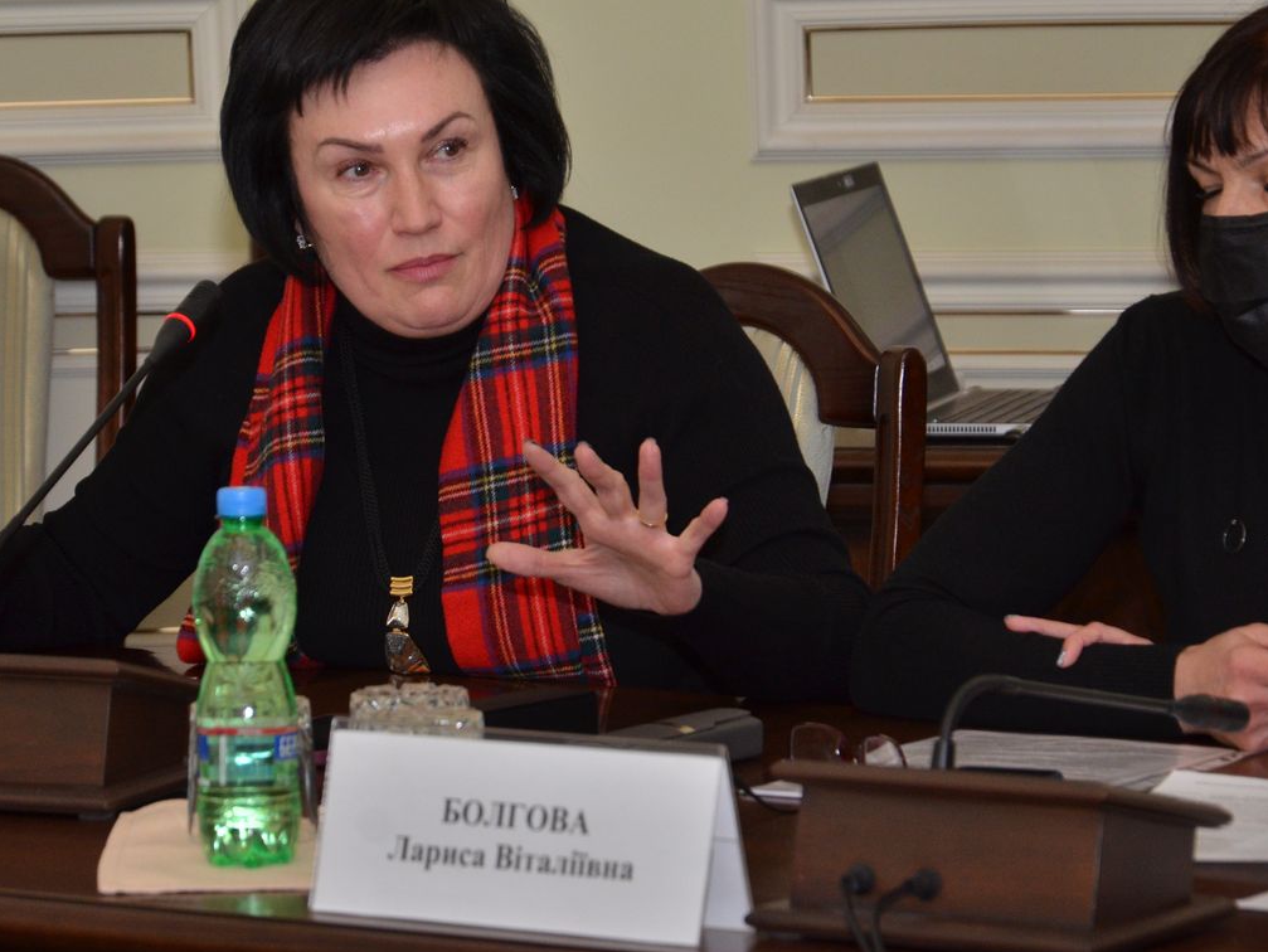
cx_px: 534
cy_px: 392
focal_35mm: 184
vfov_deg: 8.1
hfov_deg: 10.7
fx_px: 6742
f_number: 5.6
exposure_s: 1/250
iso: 800
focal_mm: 92
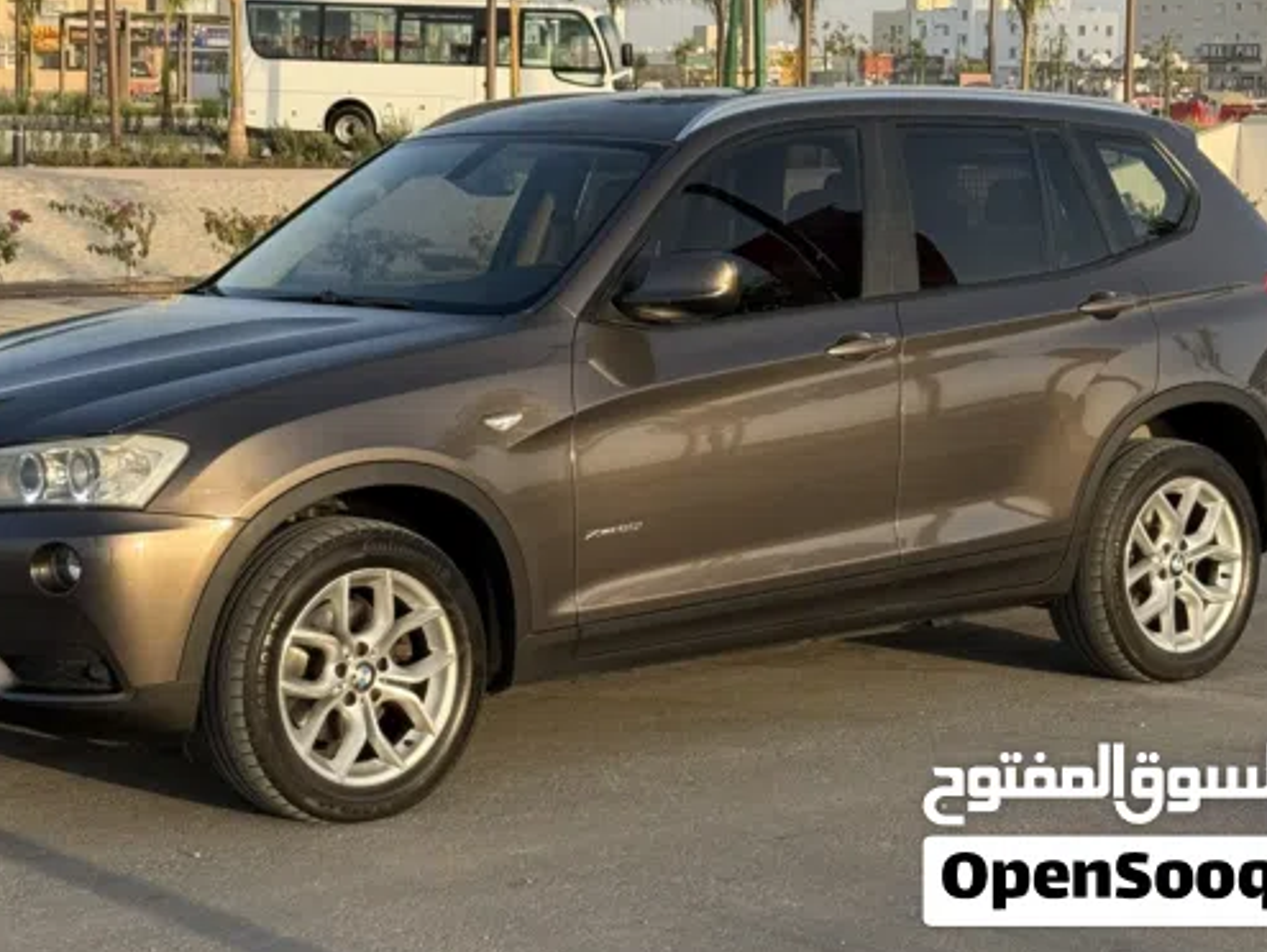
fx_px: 2271
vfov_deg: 23.6
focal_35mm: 62
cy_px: 374
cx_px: 538
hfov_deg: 31.1
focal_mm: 6.76
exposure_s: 1/1883
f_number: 1.78
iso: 64
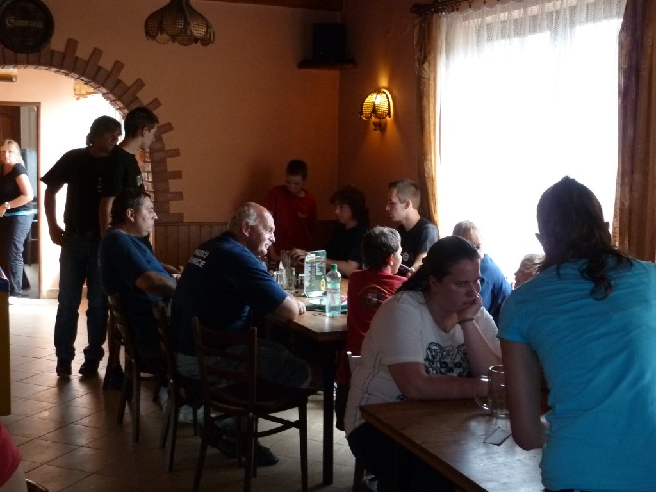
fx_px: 910
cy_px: 246
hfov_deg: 39.7
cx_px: 328
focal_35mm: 48
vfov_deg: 30.3
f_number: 3.8
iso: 400
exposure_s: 1/30
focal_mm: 7.9
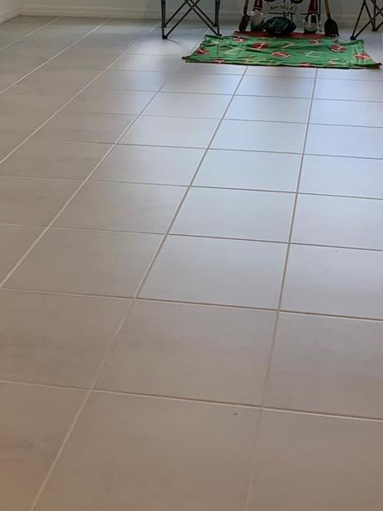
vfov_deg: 31.5
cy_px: 11
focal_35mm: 57
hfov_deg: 25.6
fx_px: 841
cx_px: 208
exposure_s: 1/120
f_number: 1.8
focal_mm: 3
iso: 50
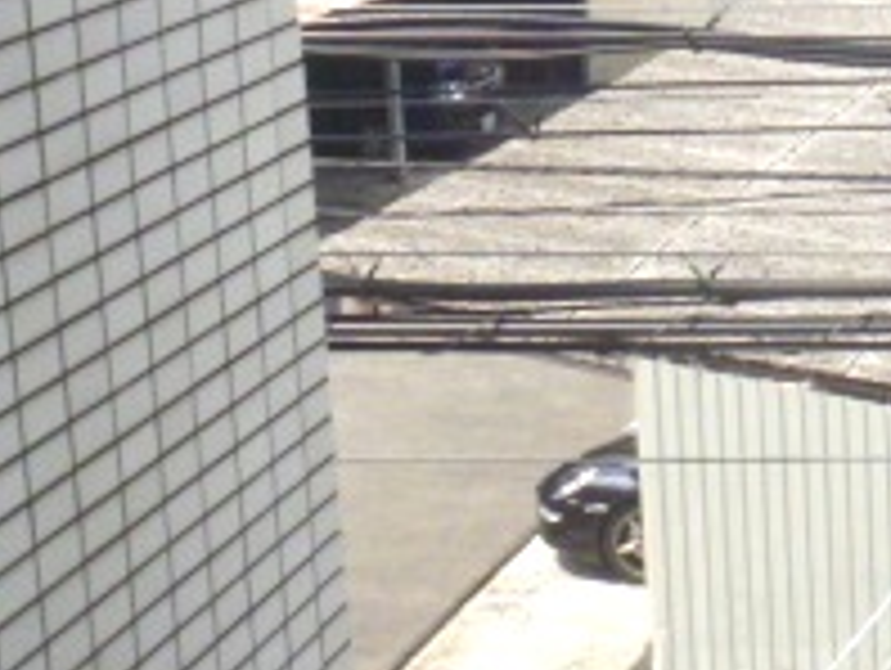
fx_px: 2912
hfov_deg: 16.3
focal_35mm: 113
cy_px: 202
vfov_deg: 13.1
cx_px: 1220
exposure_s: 1/1000
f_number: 5.6
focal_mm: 6.3
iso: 400
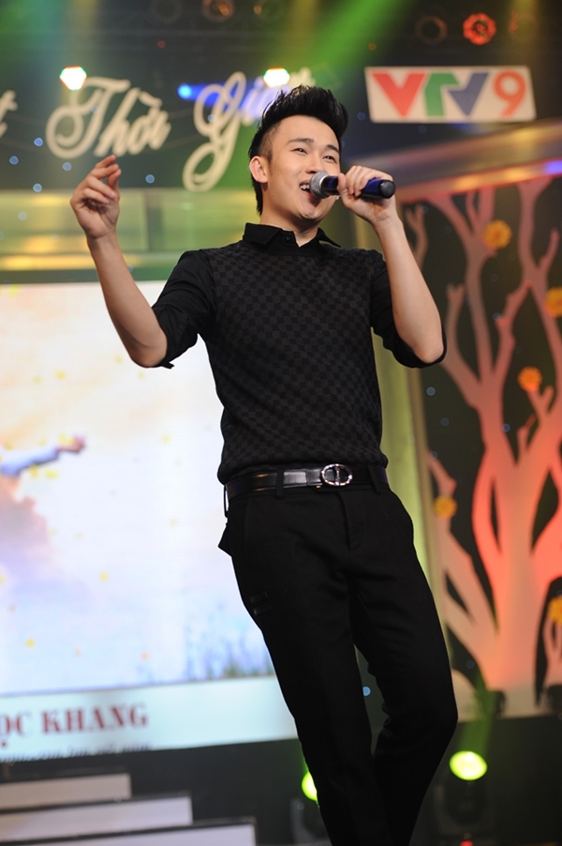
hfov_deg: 18.2
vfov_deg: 27.0
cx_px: 281
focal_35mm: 75
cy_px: 423
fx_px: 1759
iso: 800
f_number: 3.2
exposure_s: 1/200
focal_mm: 75
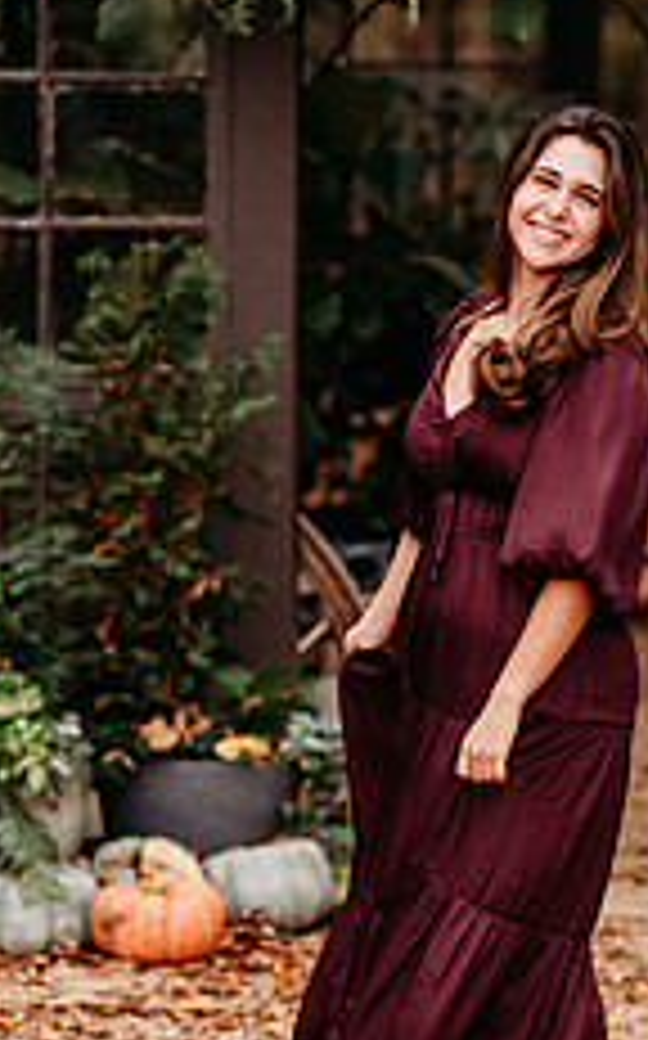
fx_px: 4784
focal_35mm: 169
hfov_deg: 7.7
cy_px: 369
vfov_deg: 12.4
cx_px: 482
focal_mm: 85
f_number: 2.2
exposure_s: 1/500
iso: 250
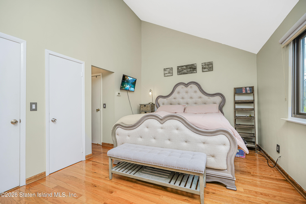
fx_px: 136
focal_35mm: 16
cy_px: 102
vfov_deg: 73.7
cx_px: 153
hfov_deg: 96.7
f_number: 4
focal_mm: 16
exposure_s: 1/20
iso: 64
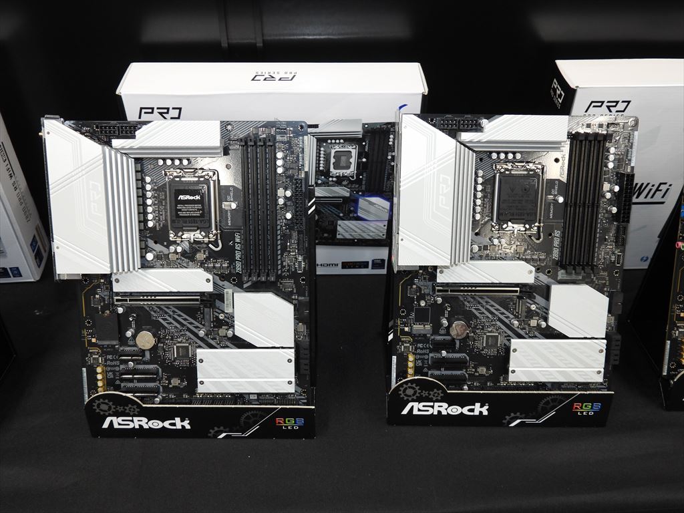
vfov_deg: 42.9
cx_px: 342
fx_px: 652
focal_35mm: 33
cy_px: 256
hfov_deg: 55.4
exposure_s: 1/30
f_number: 3.2
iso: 180
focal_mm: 5.9
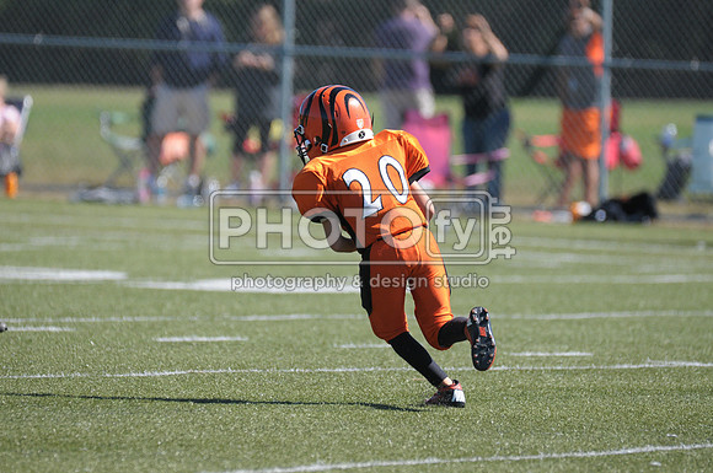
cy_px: 236
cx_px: 356
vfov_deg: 3.0
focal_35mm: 450
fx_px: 8900
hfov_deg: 4.6
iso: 640
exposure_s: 1/3200
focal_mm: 300
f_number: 4
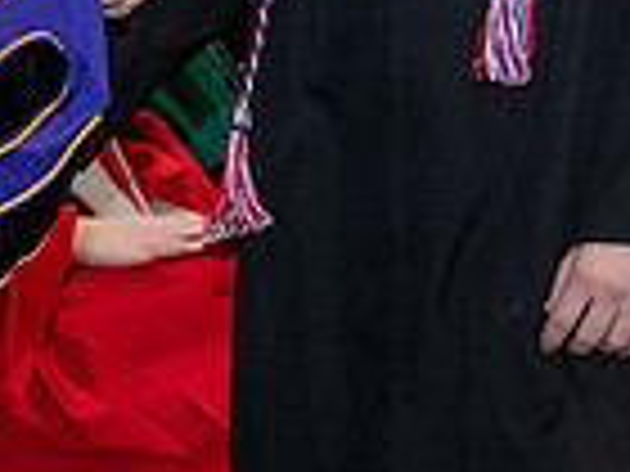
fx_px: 5078
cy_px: -344
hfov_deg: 7.1
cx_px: -4
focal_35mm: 279
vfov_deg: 5.3
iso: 2500
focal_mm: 70
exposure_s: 1/200
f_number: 5
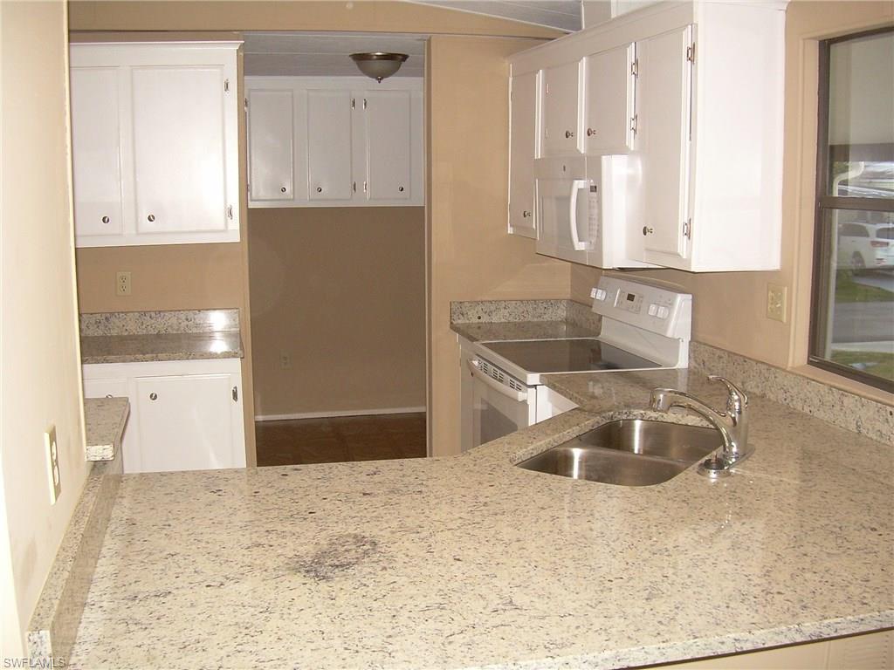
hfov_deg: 49.0
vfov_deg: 37.7
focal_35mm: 38
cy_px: 335
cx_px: 447
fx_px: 981
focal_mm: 6.3
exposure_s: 1/60
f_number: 2.8
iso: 183
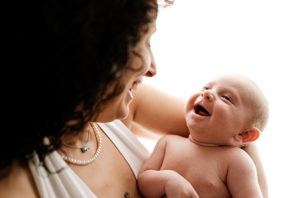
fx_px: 356
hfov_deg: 45.4
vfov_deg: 31.2
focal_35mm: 43
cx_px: 160
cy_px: 101
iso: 200
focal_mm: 40
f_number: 2
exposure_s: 1/250
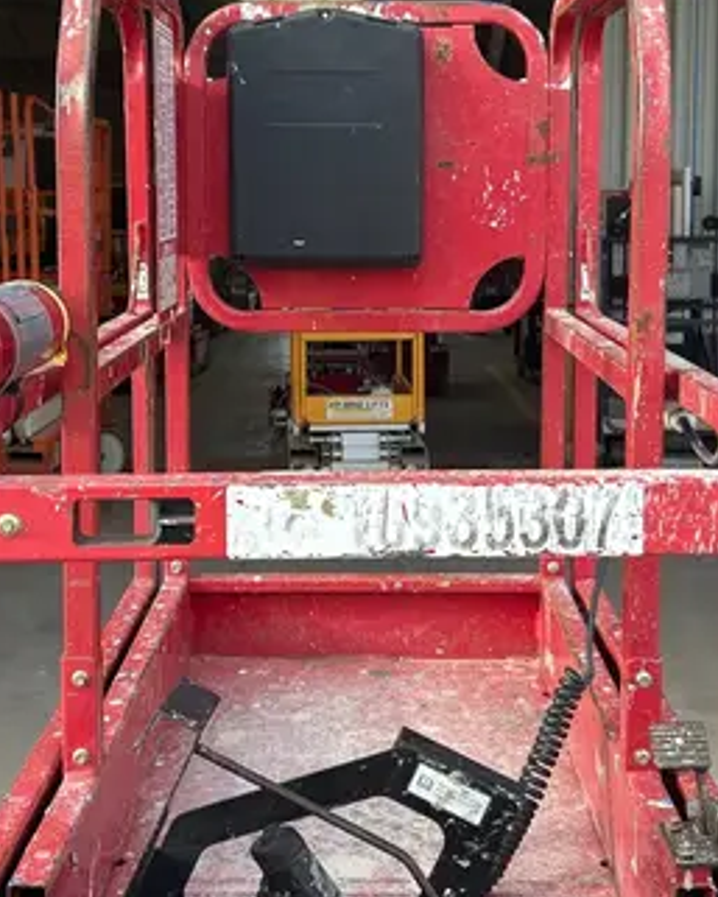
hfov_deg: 26.2
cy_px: 337
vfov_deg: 32.3
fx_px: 1540
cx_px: 355
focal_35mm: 58
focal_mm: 5.7
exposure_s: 1/539
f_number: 1.5
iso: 50
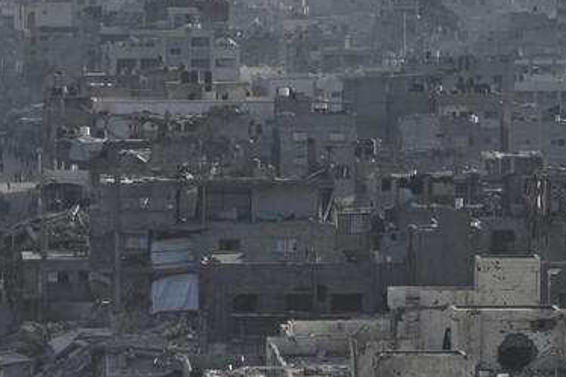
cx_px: -79
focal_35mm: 428
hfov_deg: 4.8
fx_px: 6726
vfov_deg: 3.2
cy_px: 316
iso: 125
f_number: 5
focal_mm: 100
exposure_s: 1/3200
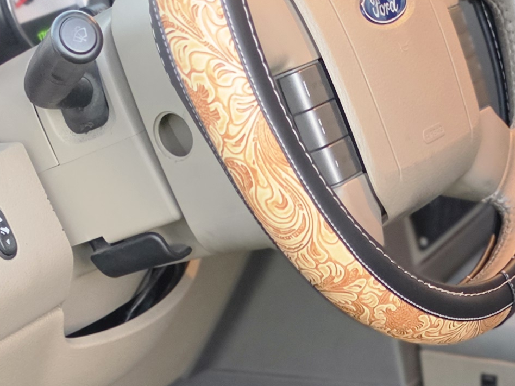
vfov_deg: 14.6
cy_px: 503
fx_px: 1443
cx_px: 400
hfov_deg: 20.0
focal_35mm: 97
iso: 800
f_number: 1.4
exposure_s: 1/120
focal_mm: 6.5
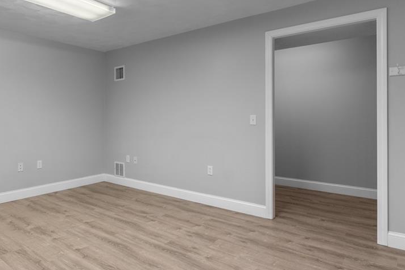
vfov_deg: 53.5
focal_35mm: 24
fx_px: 267
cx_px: 136
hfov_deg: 72.3
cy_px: 121
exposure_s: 1/15
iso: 320
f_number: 7.1
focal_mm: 11
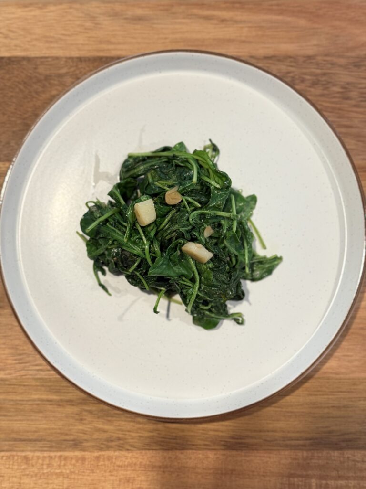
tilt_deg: -85.3
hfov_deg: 30.3
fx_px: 677
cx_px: 183
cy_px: 244
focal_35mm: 48
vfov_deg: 39.7
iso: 200
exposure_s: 1/40
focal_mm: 6.76
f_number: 1.78
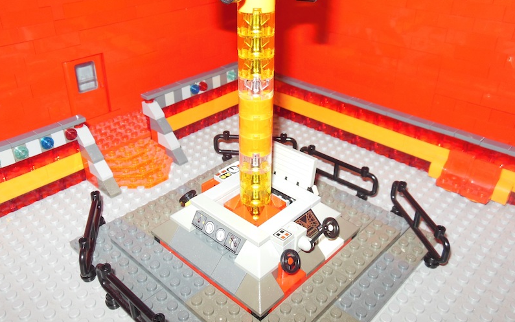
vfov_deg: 41.7
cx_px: 243
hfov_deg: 62.8
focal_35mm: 30
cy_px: 132
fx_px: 421
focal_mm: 4.5
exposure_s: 1/25
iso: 125
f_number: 3.2
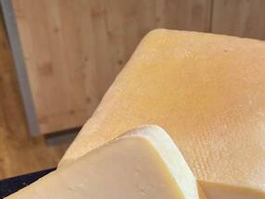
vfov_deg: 22.9
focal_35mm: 62
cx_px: 149
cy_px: 191
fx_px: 475
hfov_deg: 31.2
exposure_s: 1/100
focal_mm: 3.99
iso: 64
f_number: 1.8
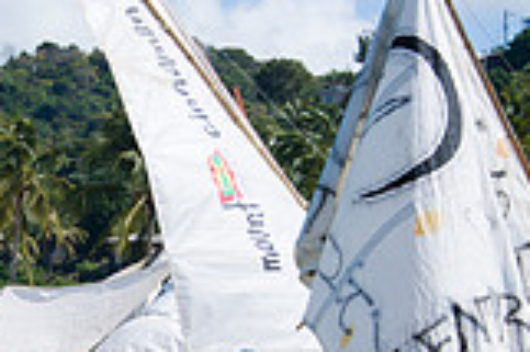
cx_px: -63
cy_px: 340
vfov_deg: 3.9
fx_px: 5103
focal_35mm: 347
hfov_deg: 5.9
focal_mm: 90
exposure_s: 1/320
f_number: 8
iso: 64
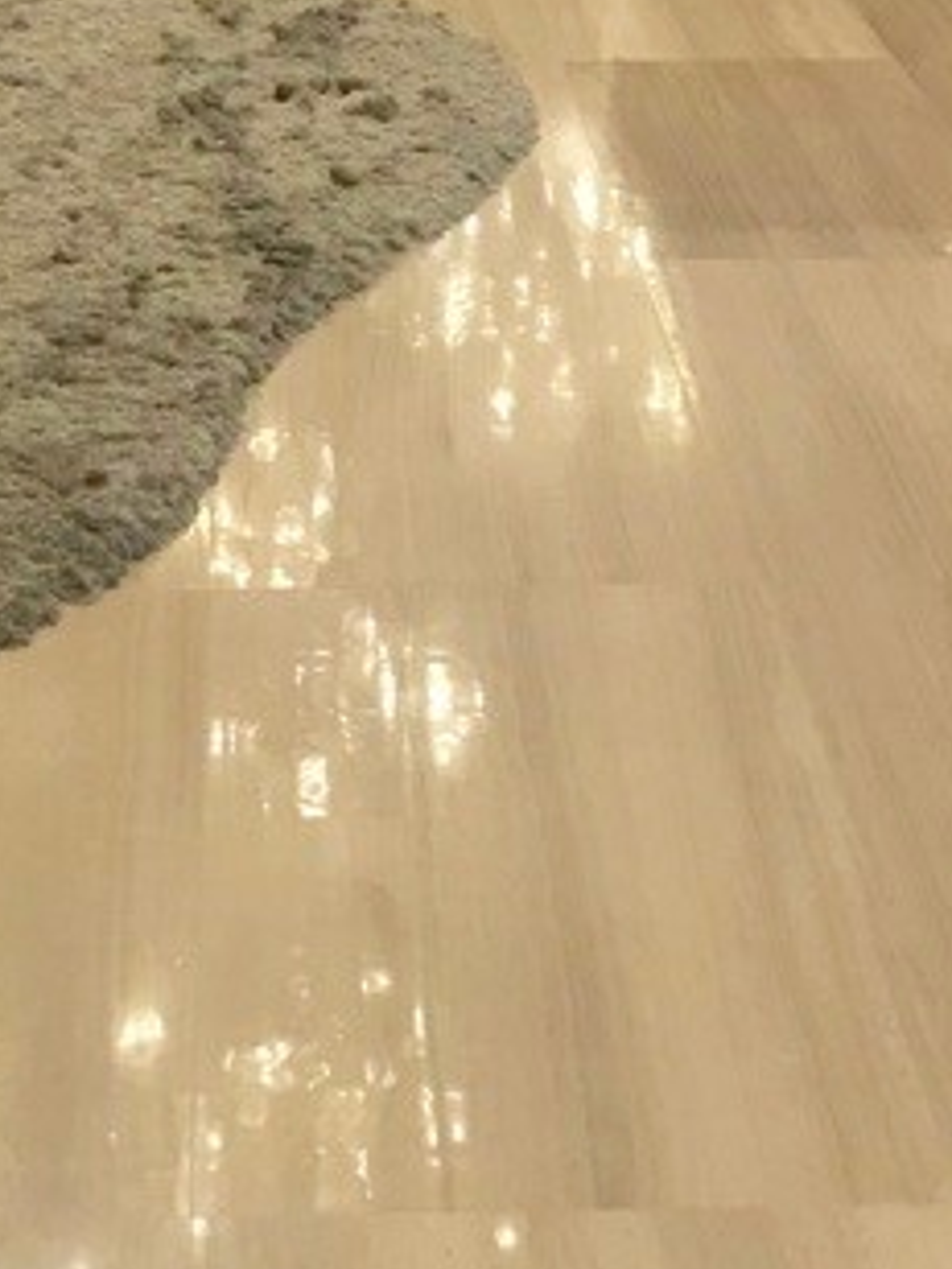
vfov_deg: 19.5
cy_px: -379
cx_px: 301
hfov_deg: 15.9
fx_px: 3410
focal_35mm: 93
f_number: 1.8
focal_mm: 3.99
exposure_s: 1/15
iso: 50
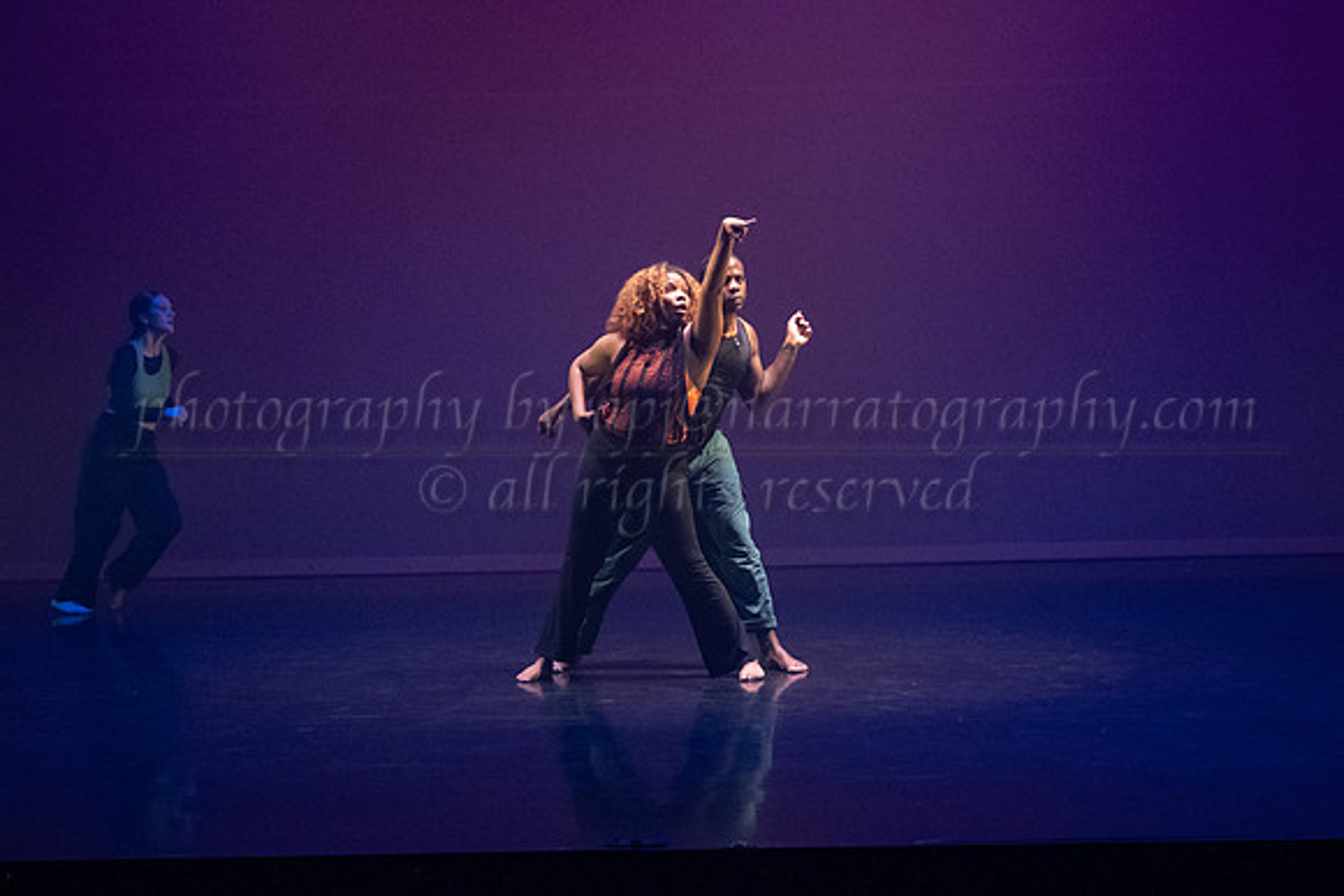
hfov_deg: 19.2
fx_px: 3973
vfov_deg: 12.9
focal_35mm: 106
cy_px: 420
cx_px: 650
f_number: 3.5
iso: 4000
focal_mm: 75
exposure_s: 1/400
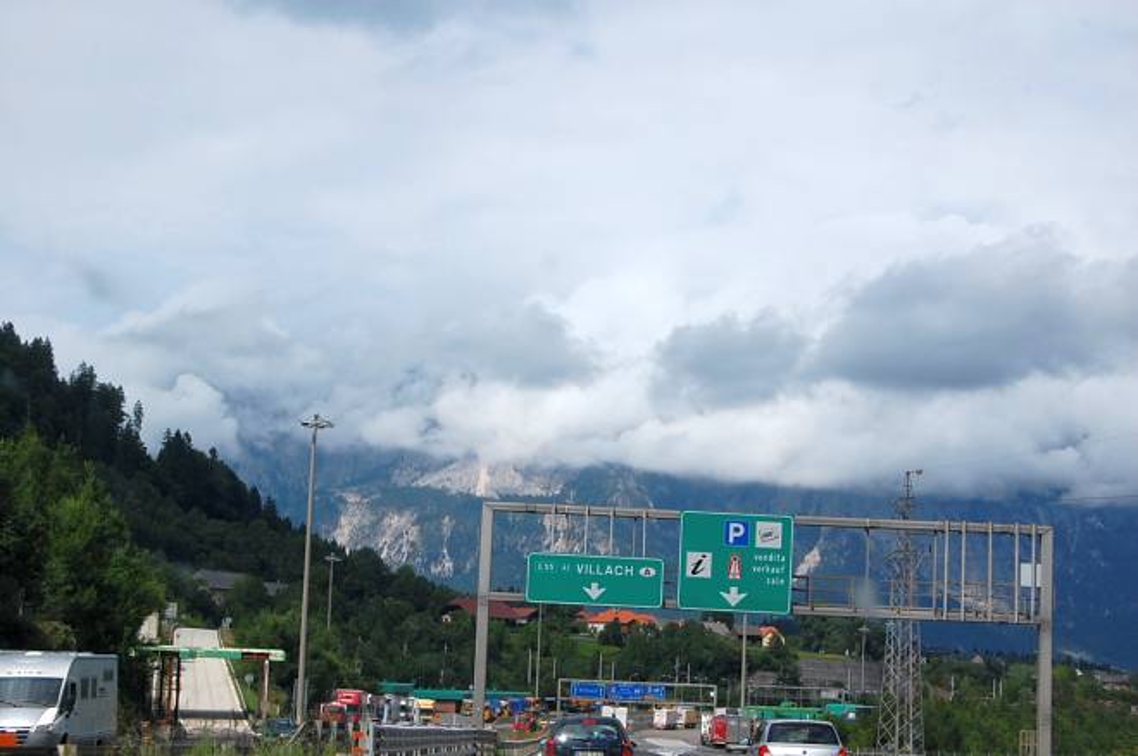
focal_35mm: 68
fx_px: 2131
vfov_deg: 20.1
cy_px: 378
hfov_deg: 29.9
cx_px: 569
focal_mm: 45
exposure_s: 1/400
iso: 200
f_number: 11
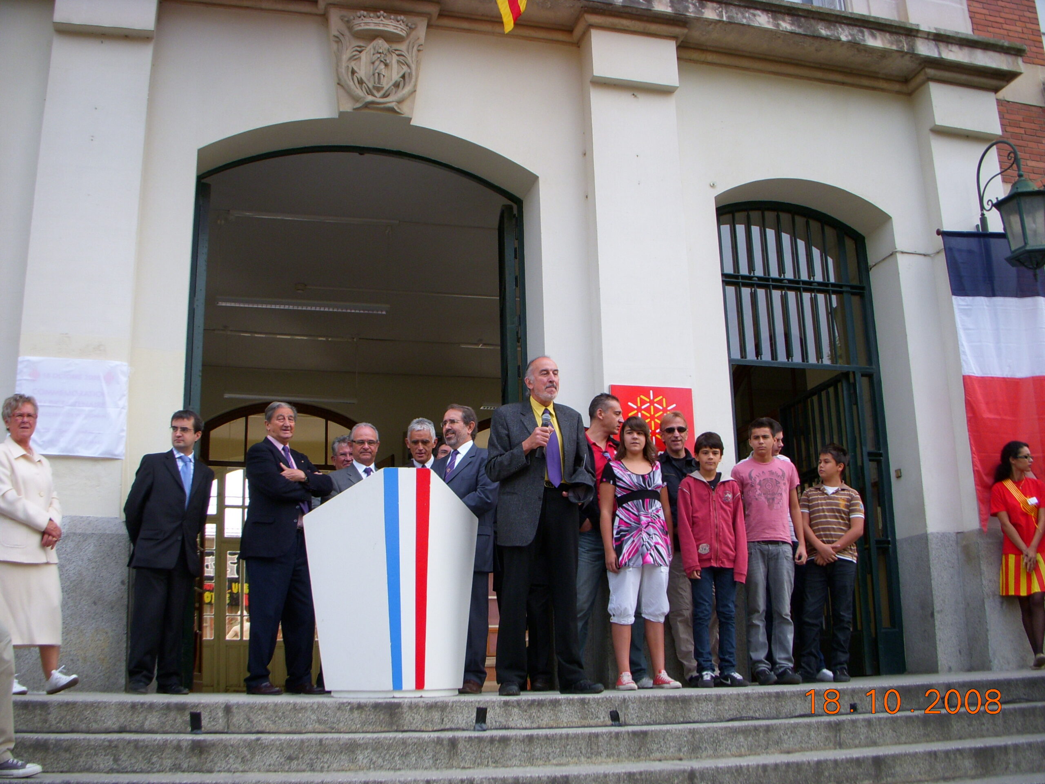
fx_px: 1147
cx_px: 522
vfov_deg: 37.7
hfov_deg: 49.0
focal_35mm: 38
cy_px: 392
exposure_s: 1/200
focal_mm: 6.3
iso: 100
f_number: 3.3
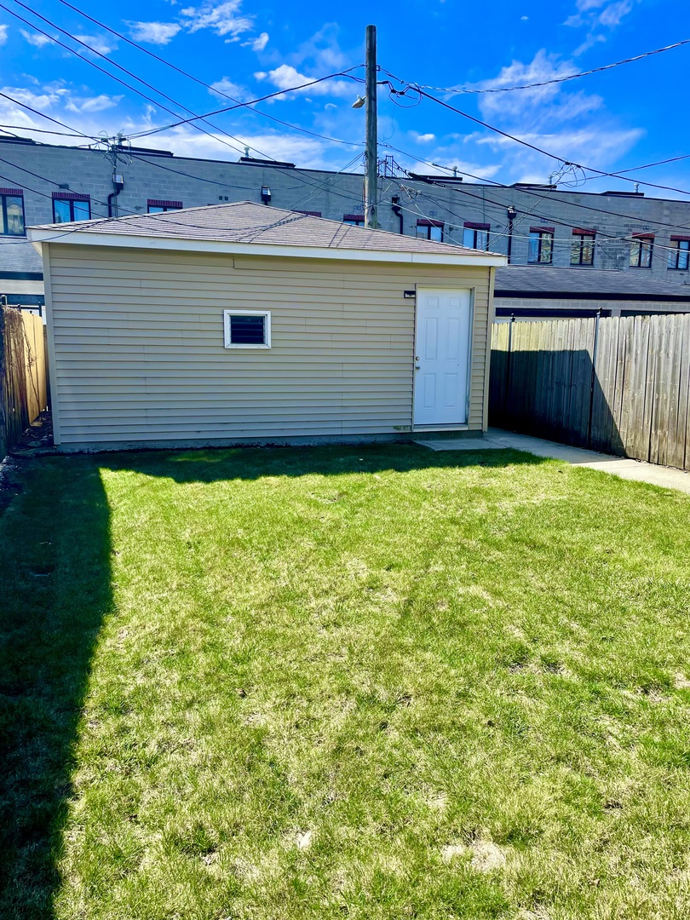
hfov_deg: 53.1
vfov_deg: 67.3
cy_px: 460
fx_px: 691
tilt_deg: -8.8
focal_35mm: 26
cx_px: 345
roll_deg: -0.8
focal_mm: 4.2
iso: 32
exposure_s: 1/2053
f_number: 1.6
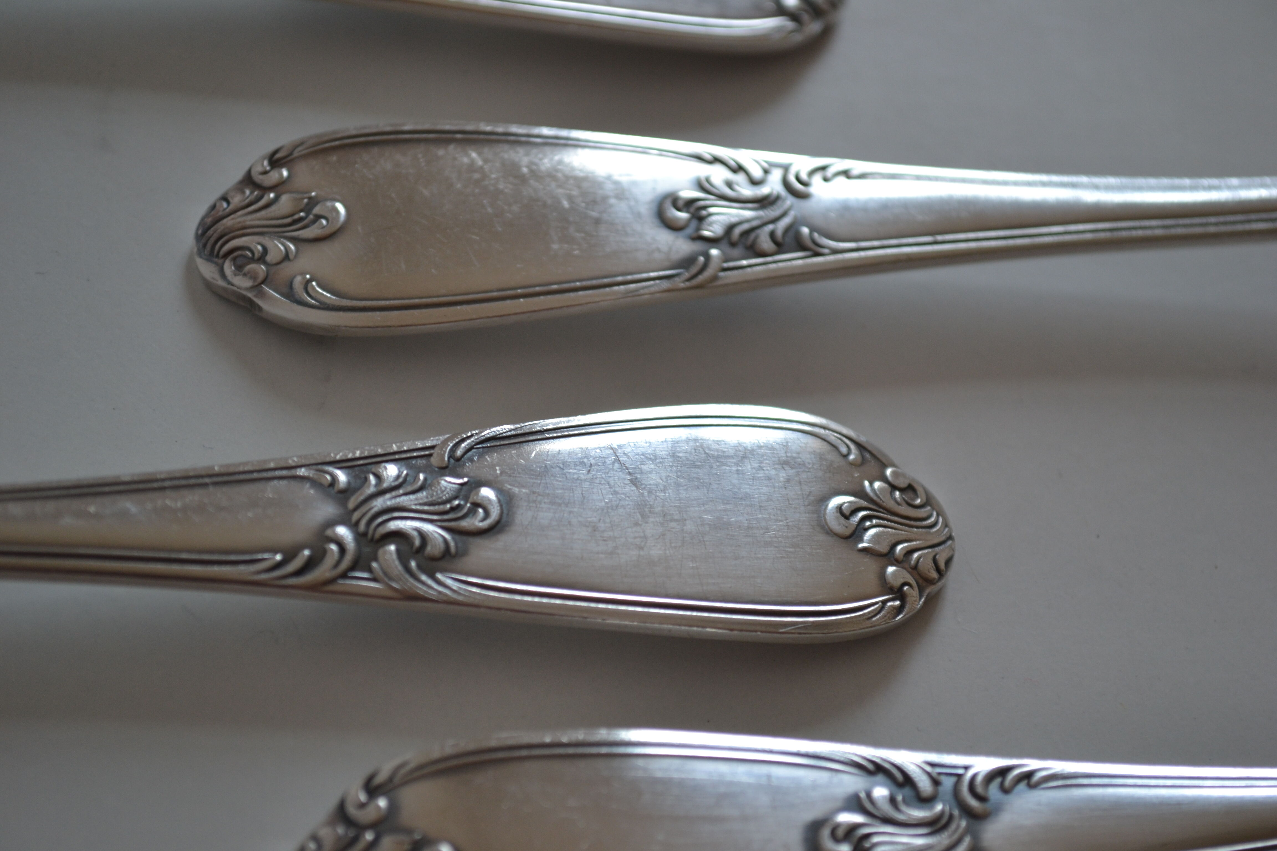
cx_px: 638
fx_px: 2926
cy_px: 426
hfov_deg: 24.6
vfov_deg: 16.6
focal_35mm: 82
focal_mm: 55
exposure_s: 1/80
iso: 400
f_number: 5.6
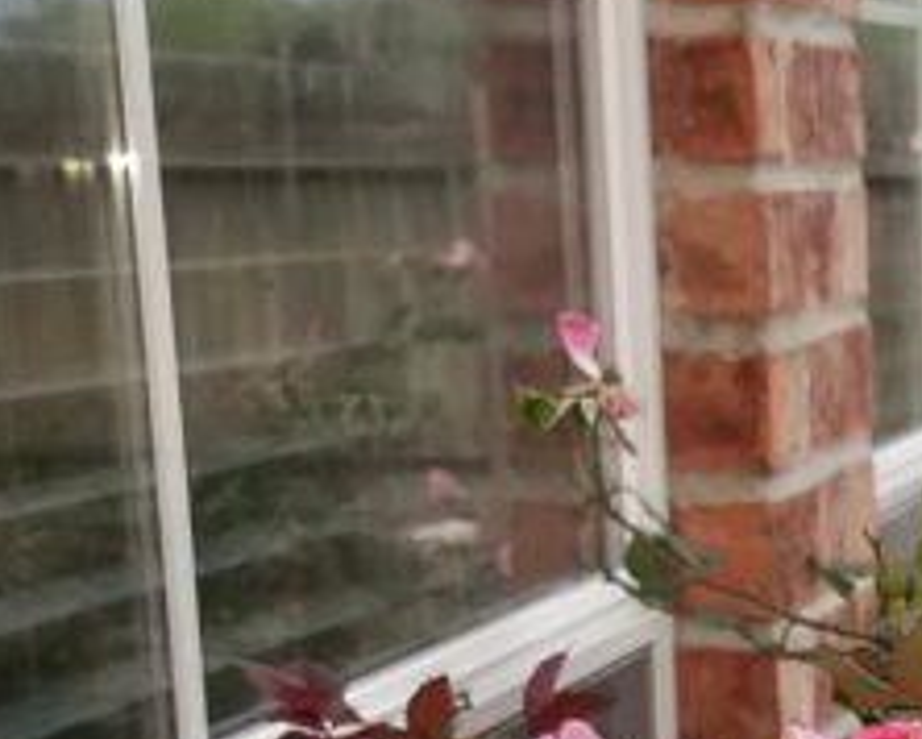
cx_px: 1105
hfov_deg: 15.8
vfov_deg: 12.9
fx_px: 3195
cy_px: 868
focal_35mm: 117
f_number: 1.7
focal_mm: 4.2
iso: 125
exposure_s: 1/60
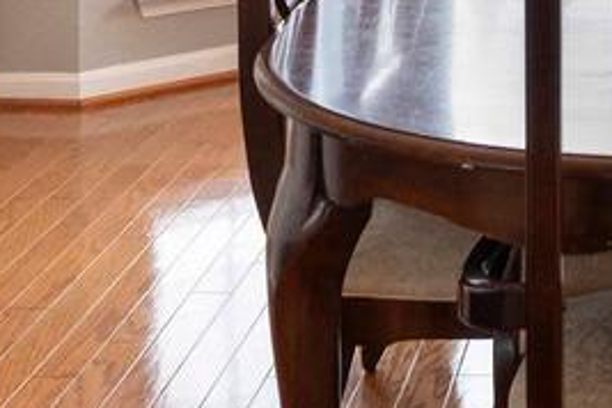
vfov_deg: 11.1
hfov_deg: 17.0
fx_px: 1955
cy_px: -314
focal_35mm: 115
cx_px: 745
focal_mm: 15
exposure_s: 1/320
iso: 1000
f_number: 5
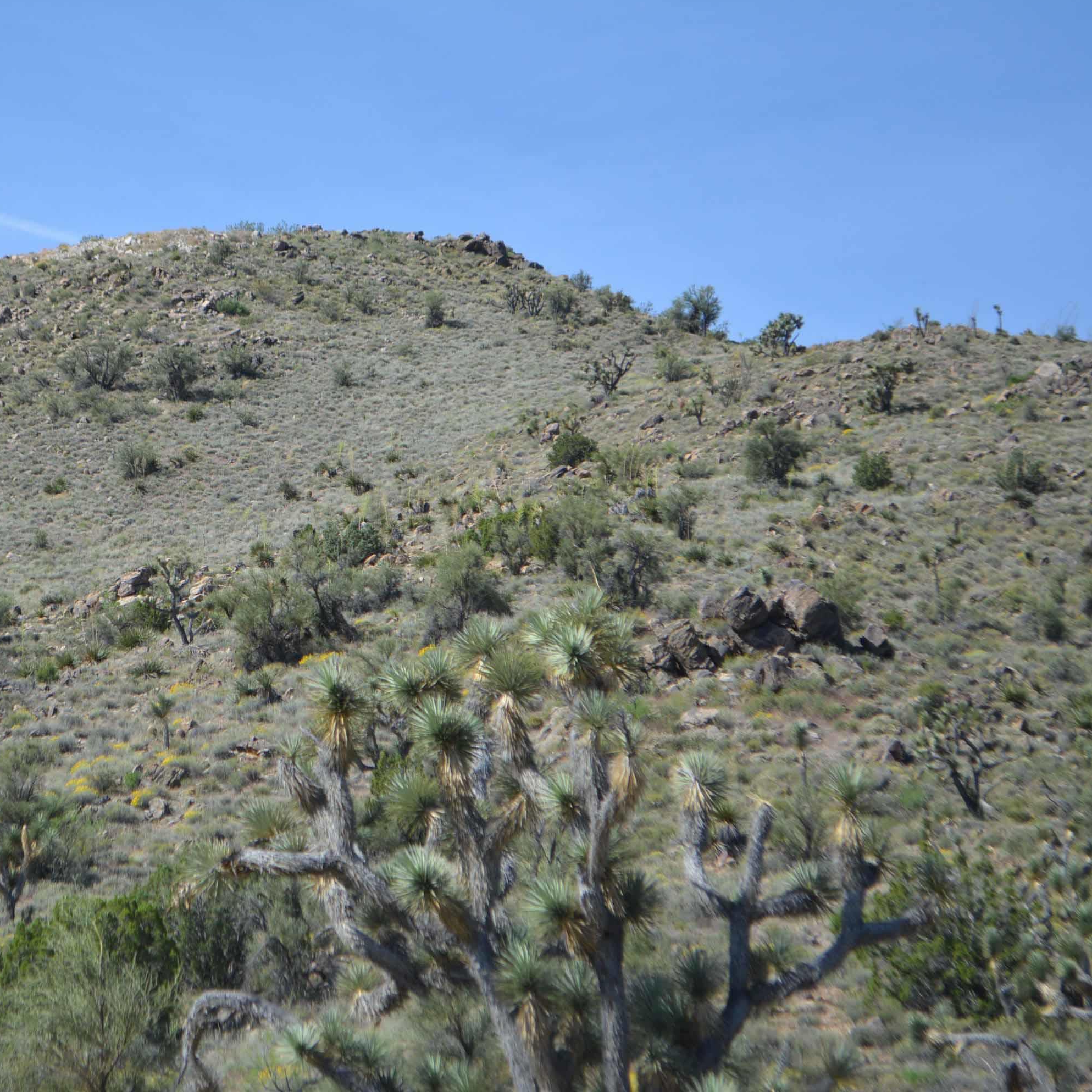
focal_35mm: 106
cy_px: 543
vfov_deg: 16.5
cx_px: 271
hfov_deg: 16.4
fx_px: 3770
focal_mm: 55
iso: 400
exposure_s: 1/1600
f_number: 6.3
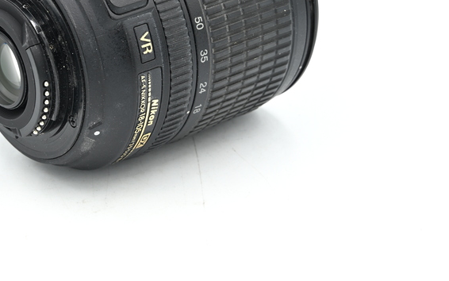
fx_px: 1652
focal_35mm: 135
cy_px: 66
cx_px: 140
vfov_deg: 9.7
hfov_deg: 15.4
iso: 100
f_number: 14
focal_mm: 75
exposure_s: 1/10
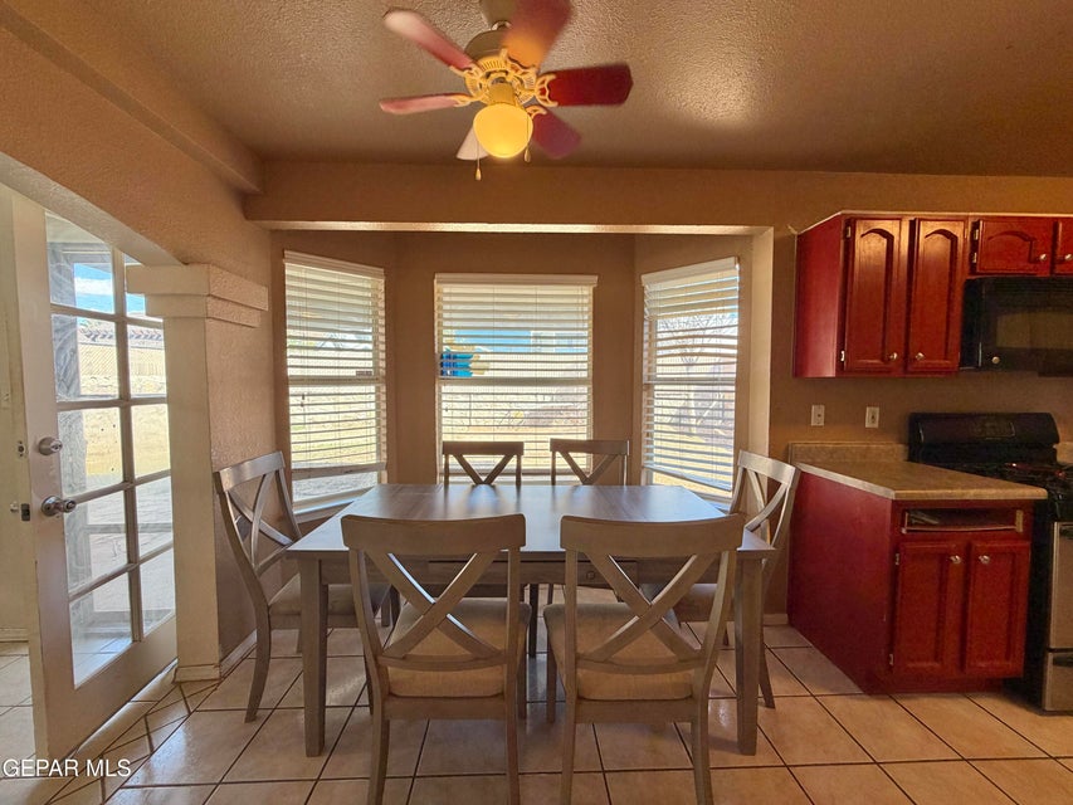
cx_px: 536
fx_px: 434
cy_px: 402
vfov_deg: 85.7
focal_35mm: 14
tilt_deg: -3.3
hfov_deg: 102.1
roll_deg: +0.3
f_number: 2.2
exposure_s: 1/120
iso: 100
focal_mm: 2.22
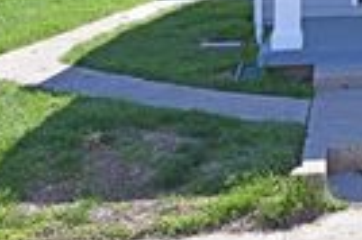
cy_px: -133
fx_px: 692
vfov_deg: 17.5
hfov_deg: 24.5
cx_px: 505
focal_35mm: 69
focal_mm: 18.5
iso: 64
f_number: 6.3
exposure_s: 1/200
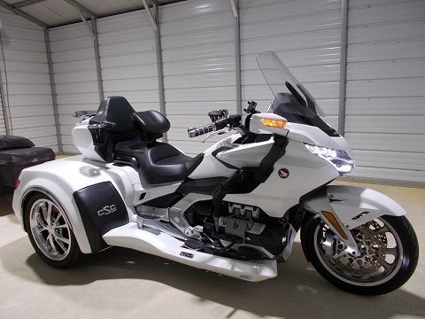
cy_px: 160
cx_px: 212
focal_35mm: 26
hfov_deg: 67.3
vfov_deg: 53.1
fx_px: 319
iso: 80
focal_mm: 4.6
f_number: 3.2
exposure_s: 1/30
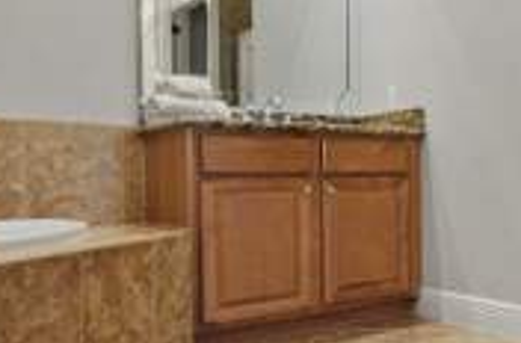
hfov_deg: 43.1
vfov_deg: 32.2
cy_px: 130
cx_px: 480
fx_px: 591
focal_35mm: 41
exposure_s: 1
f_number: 8
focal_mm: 10
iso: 200
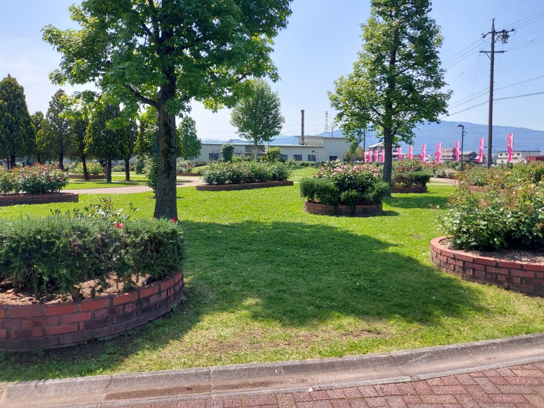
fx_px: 424
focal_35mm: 27
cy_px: 189
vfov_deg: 51.3
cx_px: 282
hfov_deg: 65.3
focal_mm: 4.6
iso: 50
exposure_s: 1/976
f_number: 2
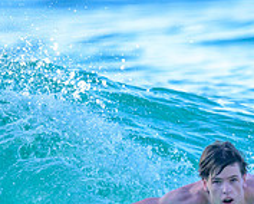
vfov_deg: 0.5
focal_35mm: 3110
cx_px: 183
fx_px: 23405
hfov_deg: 0.6
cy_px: 203
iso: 1000
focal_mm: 800
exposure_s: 1/2500
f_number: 6.3
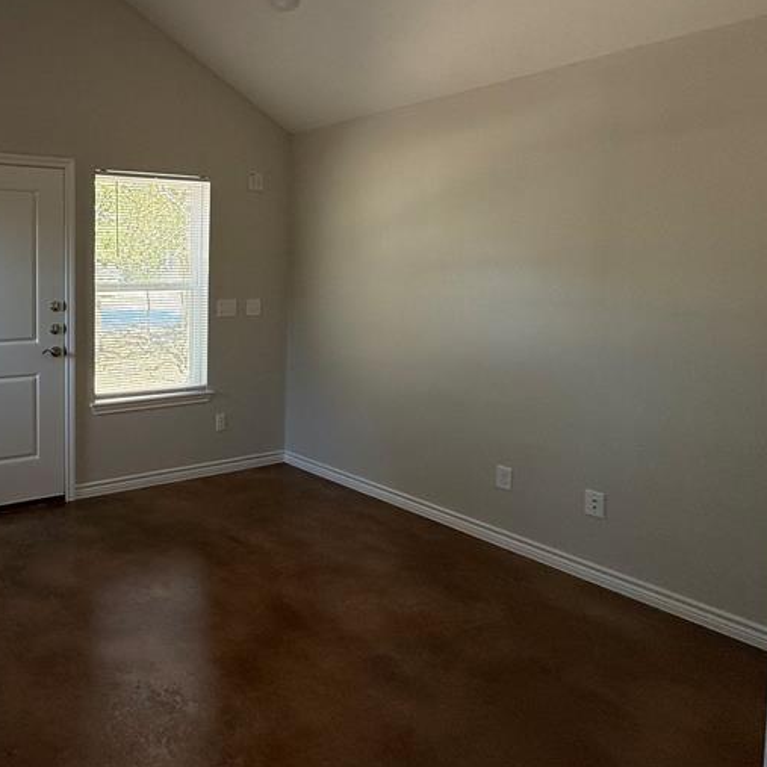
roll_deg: -0.1
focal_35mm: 25
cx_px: 77
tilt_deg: -2.8
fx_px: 627
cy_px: 298
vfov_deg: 62.2
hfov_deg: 54.8
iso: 125
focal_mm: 2.22
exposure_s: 1/99
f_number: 2.2
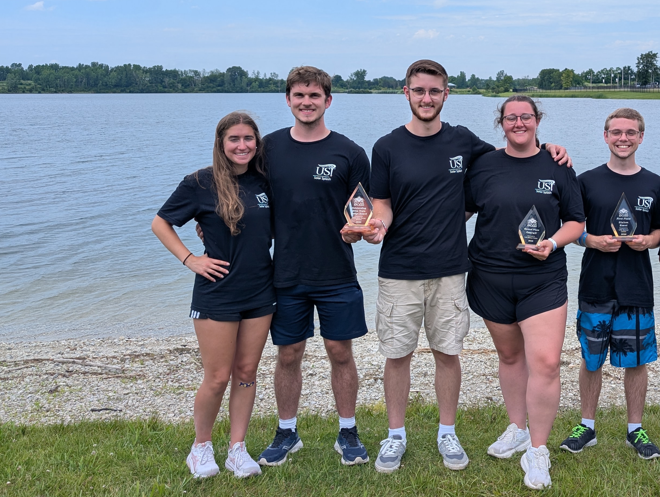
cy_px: 205
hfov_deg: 45.2
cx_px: 491
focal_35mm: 40
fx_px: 764
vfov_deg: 35.9
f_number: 1.68
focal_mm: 6.9
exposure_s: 1/1080
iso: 19
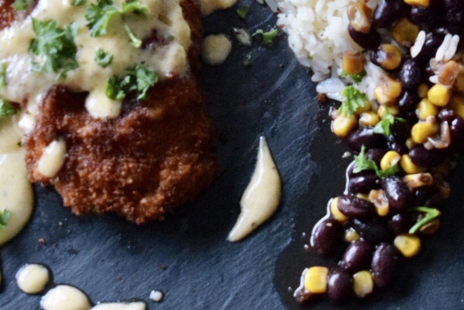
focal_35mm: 162
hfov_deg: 12.7
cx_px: 241
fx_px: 2088
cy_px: 72
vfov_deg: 8.5
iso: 6400
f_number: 5.6
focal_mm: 55
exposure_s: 1/6
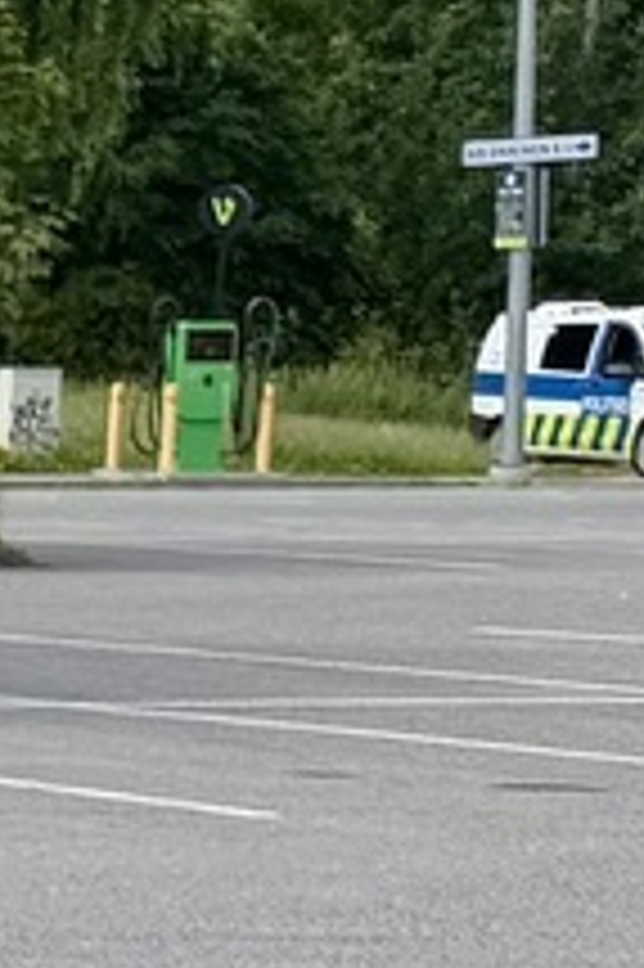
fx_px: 4999
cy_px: 914
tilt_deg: -5.7
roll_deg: +0.0
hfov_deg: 5.2
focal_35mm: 186
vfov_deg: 11.0
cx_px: -2941
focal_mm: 6.76
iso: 80
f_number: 1.78
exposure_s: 1/3584
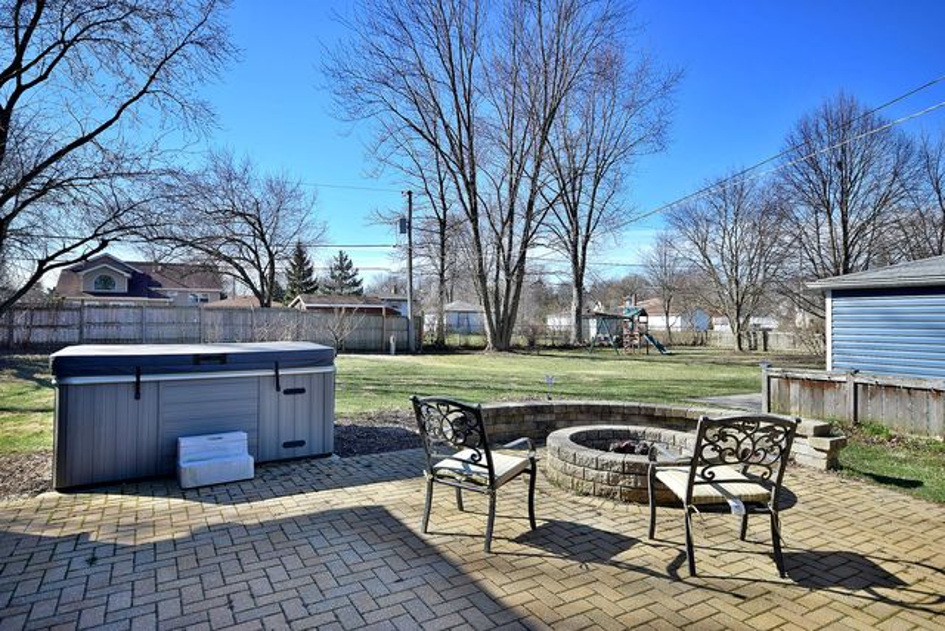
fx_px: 551
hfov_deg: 81.2
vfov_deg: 59.5
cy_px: 316
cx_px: 472
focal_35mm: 21
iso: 160
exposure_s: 1/200
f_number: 7.1
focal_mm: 14
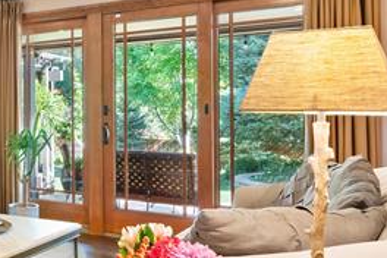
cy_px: 114
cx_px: -54
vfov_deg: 29.2
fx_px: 494
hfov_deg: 35.5
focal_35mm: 46
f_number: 8
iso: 800
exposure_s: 1/4
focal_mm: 19
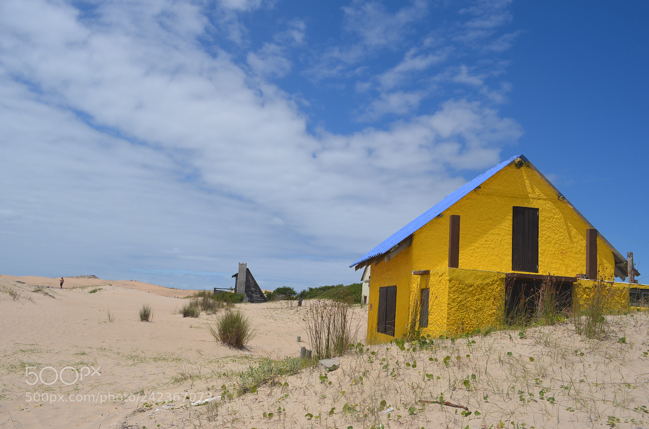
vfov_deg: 43.4
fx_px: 540
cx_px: 324
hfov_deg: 62.0
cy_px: 214
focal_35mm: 30
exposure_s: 1/400
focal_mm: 20
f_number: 10
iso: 100
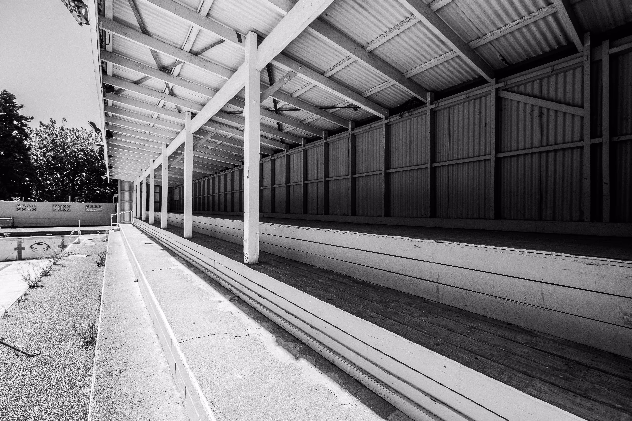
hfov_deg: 100.4
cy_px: 210
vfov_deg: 77.3
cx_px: 316
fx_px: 263
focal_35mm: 15
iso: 200
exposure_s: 1/500
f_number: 4
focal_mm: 10
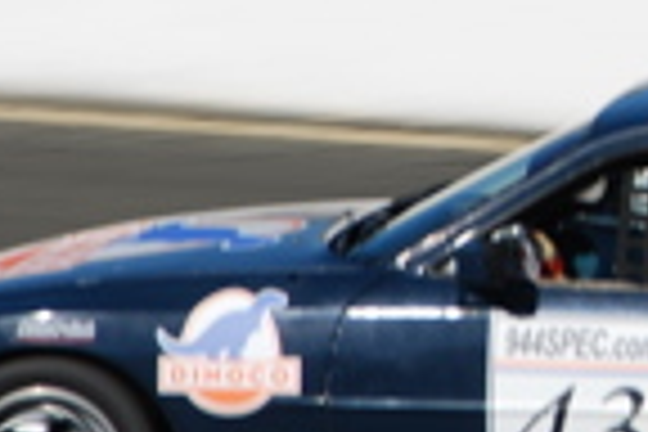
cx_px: 794
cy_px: 117
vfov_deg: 1.0
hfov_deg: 1.5
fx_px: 23992
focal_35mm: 1333
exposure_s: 1/250
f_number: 10
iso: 100
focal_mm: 200
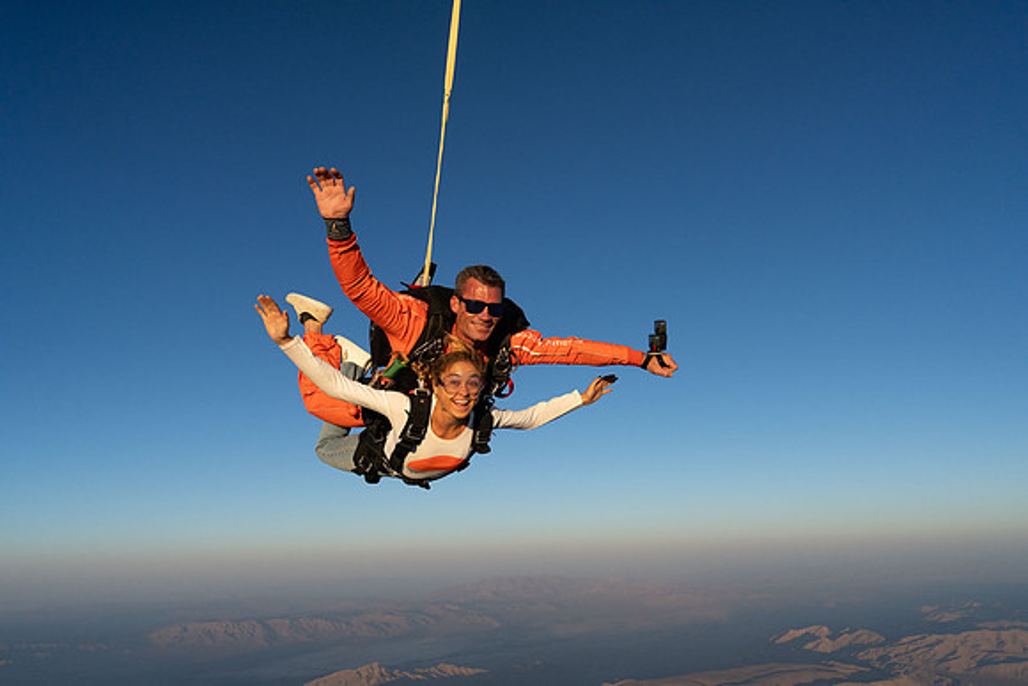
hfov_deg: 73.7
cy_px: 343
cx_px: 514
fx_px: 685
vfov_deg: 53.2
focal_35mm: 24
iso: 1250
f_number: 9
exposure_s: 1/2000
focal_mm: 24
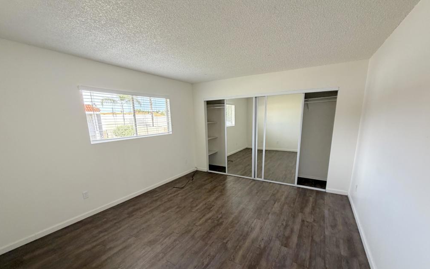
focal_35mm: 15
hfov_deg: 101.5
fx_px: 176
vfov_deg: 74.3
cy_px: 156
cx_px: 215
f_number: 2.2
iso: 160
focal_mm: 2.22
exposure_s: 1/121
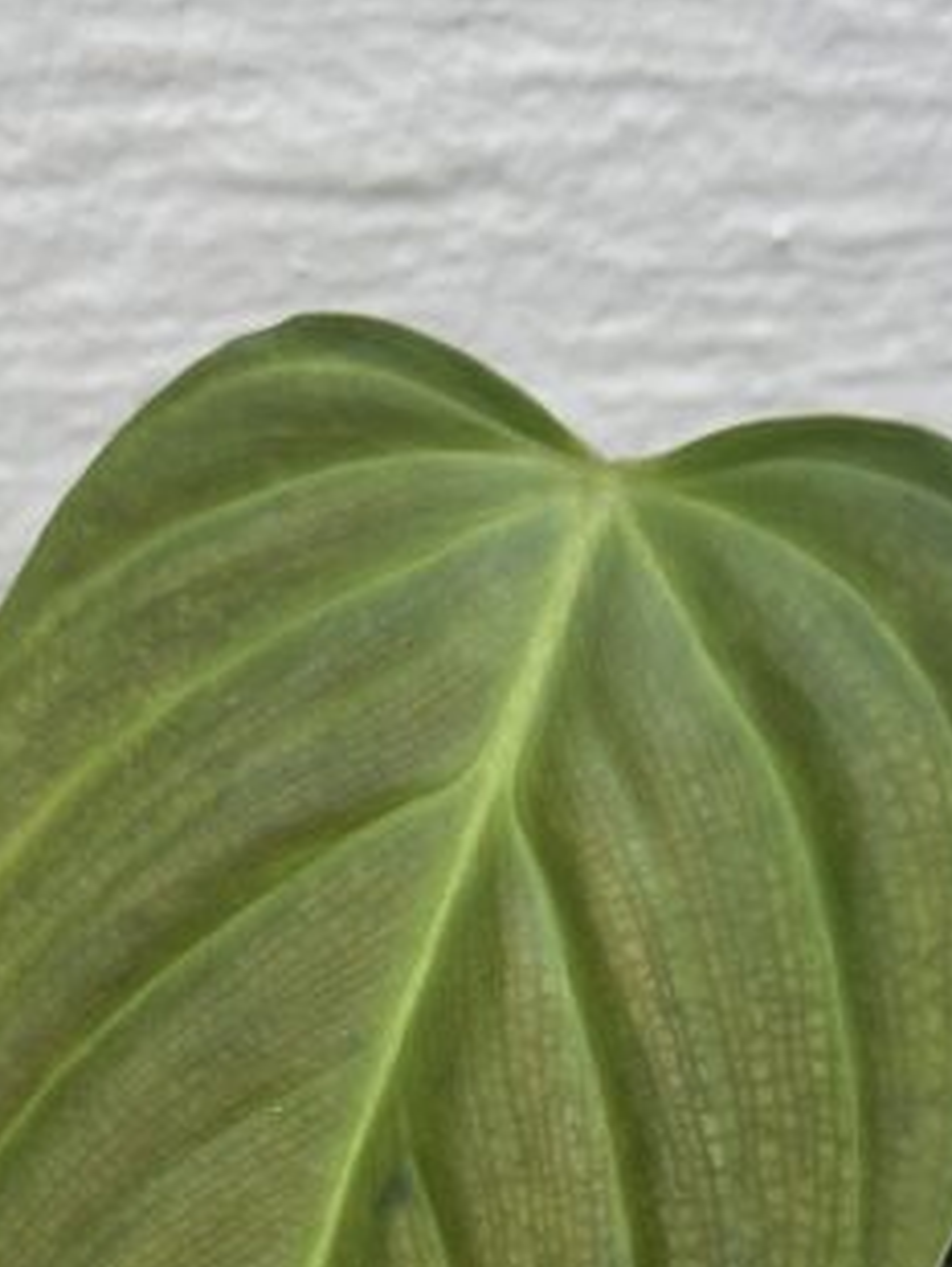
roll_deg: -2.3
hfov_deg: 21.9
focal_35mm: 67
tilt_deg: -40.7
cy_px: 1292
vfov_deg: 27.2
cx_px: 396
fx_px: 2453
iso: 50
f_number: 1.6
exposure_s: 1/1175
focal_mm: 5.1
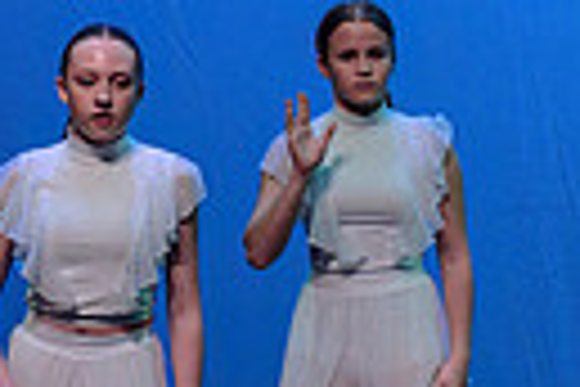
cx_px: 1171
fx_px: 8796
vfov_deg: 2.5
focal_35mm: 546
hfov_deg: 3.7
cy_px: 47
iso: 1600
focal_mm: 105
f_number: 2.8
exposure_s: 1/500
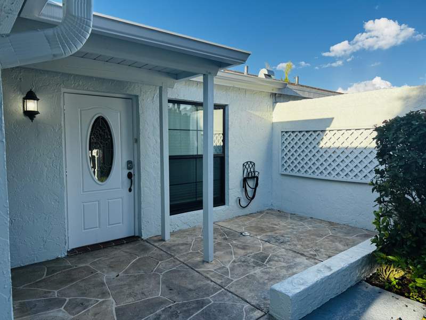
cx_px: 213
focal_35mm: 24
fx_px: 295
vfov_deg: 56.8
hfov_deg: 71.6
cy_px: 160
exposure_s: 1/1366
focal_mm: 6.76
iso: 80
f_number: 1.78
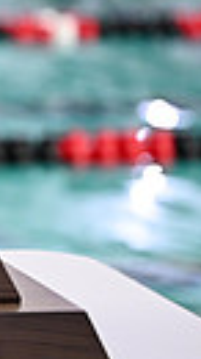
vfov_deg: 6.6
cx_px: -548
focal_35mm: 326
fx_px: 3093
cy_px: -15
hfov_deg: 3.6
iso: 1600
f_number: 2.8
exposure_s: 1/160
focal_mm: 70
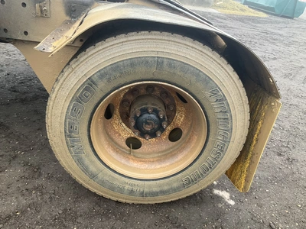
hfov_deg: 61.7
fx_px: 256
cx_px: 153
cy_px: 114
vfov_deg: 48.2
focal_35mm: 29
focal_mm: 3
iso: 40
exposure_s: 1/122
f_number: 1.8
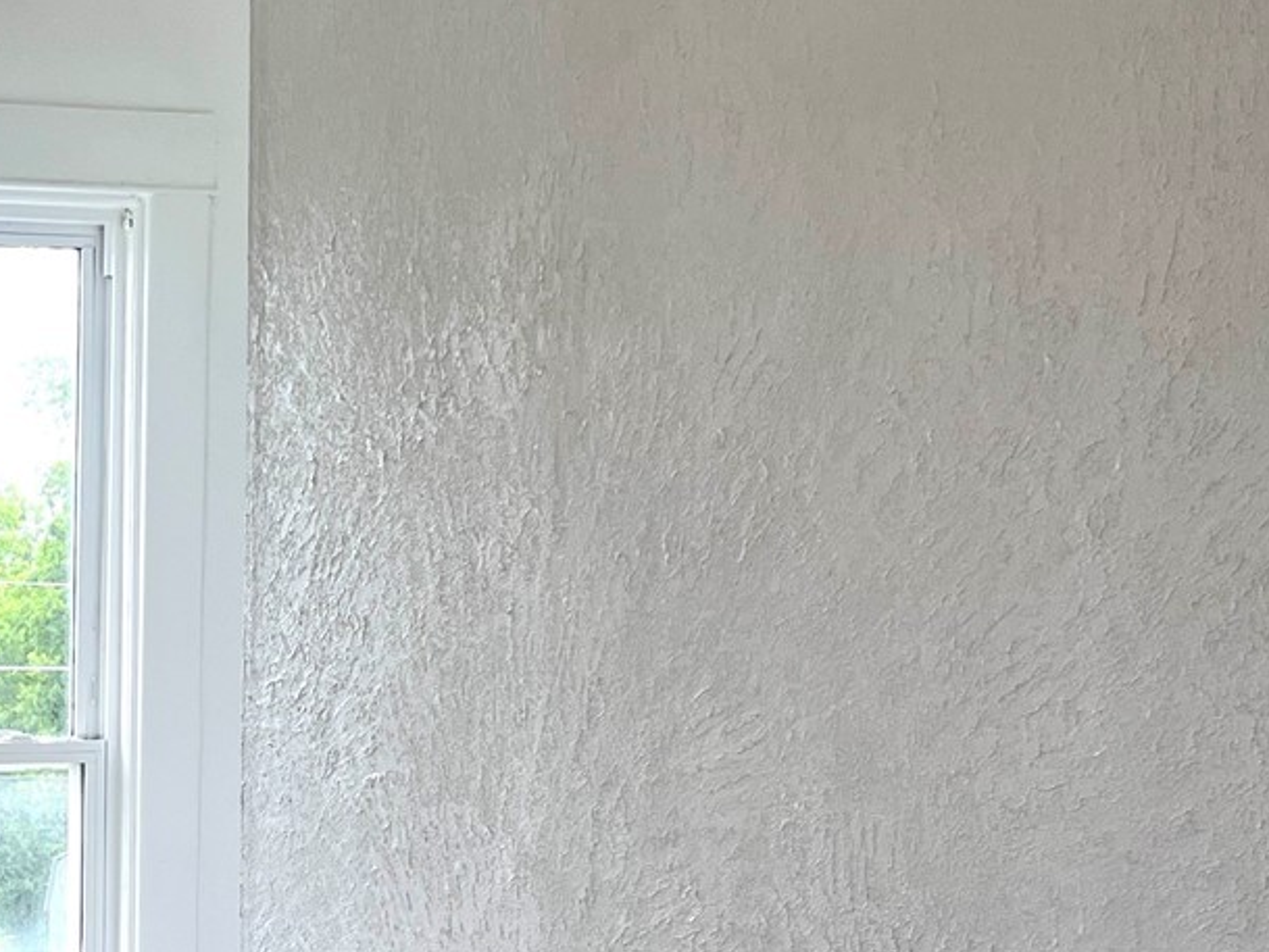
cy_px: 894
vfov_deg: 17.7
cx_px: -363
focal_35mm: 82
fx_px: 3007
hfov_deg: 21.6
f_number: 1.5
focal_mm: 5.7
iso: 50
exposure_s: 1/658
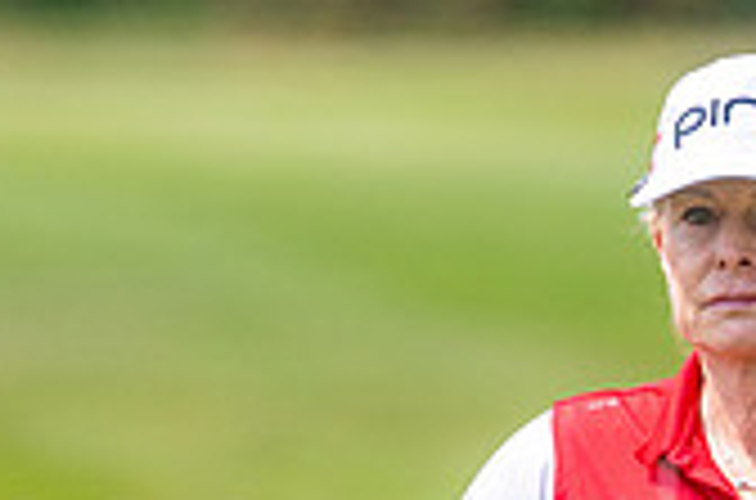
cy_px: 833
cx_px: 558
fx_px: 32626
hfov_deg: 1.3
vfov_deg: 0.9
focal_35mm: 1558
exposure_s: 1/2000
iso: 320
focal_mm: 300
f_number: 5
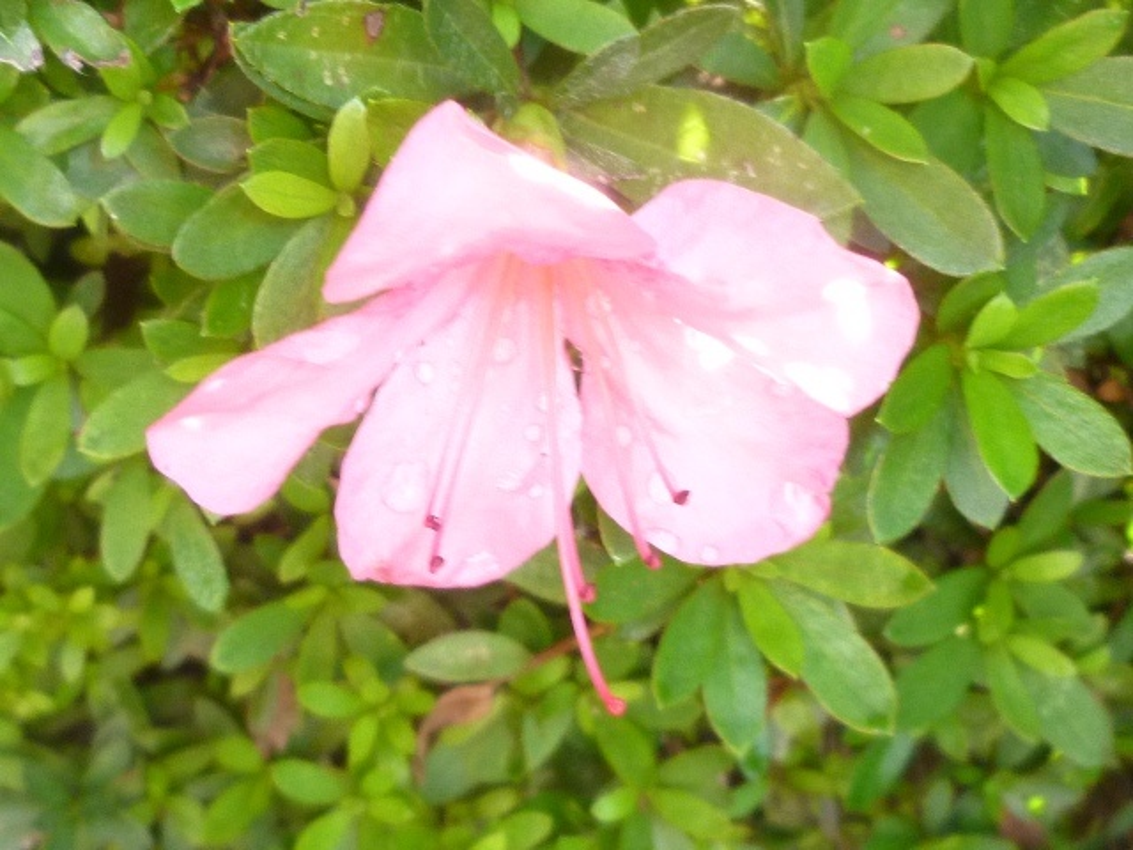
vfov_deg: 54.9
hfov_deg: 69.4
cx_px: 566
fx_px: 818
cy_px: 425
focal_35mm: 25
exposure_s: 1/30
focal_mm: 4.5
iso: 160
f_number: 2.8
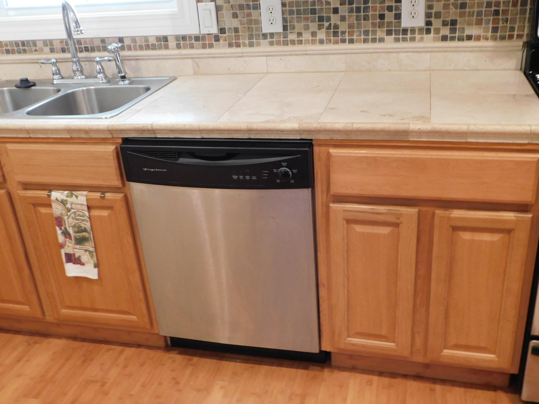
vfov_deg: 39.7
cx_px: 270
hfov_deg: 51.4
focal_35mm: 36
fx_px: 561
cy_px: 202
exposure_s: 1/10
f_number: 3.5
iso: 400
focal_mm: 6.3
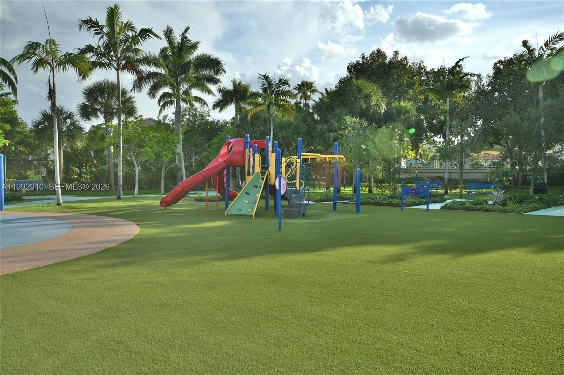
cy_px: 188
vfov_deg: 43.6
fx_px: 470
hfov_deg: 61.9
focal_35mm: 30
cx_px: 282
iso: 100
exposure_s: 1/200
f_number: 7.1
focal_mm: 20
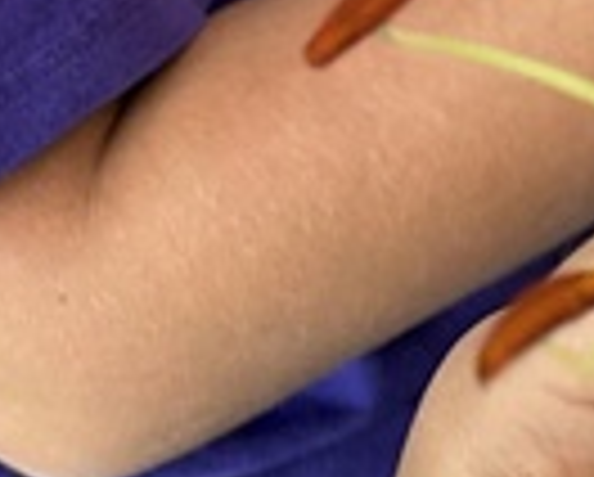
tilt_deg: -38.3
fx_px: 3468
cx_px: 1458
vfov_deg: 7.9
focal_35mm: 197
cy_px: 144
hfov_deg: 8.8
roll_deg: +1.8
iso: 125
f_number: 1.5
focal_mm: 5.7
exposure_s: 1/75
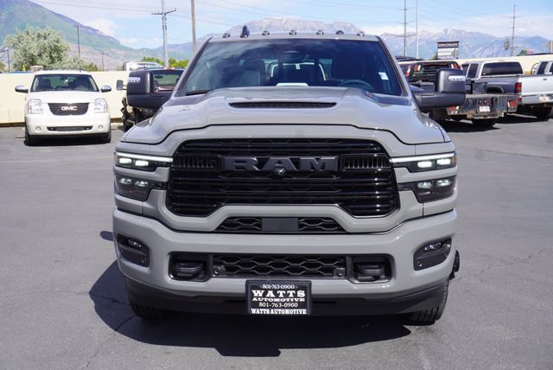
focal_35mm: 40
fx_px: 623
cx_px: 276
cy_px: 185
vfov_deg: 33.1
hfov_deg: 47.9
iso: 100
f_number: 10
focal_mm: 27
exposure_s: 1/125
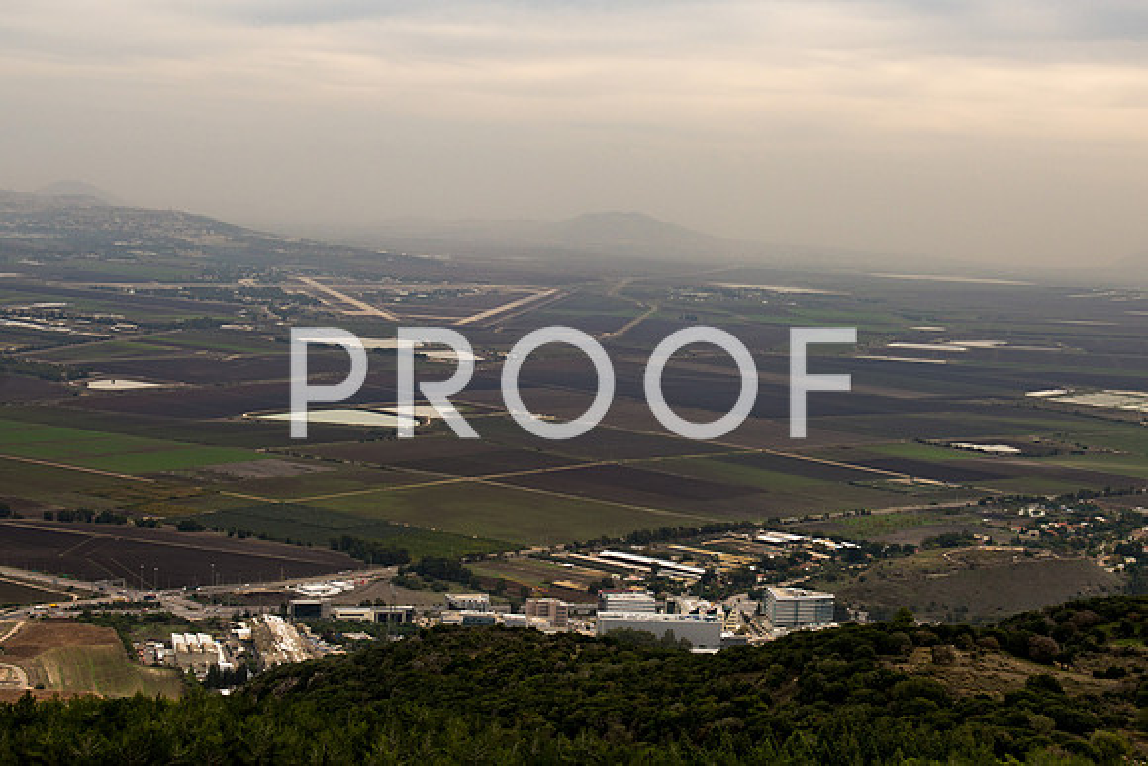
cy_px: 383
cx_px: 574
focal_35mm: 57
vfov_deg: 23.9
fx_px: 1809
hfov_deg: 35.2
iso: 100
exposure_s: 1/800
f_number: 3.5
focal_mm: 38
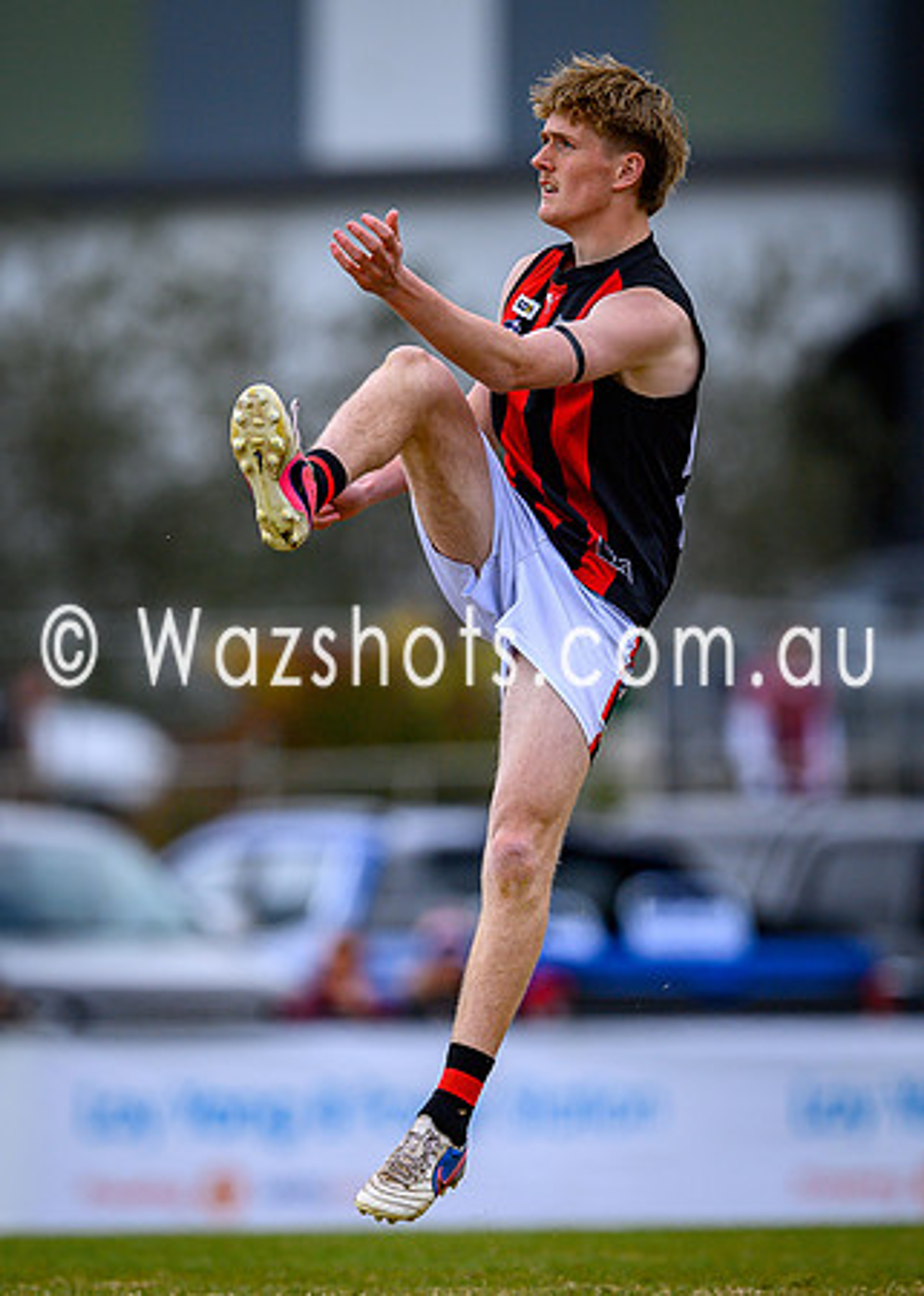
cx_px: 343
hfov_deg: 1.7
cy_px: 721
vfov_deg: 2.4
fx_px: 30734
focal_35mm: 836
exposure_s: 1/1600
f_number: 4
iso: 140
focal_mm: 500
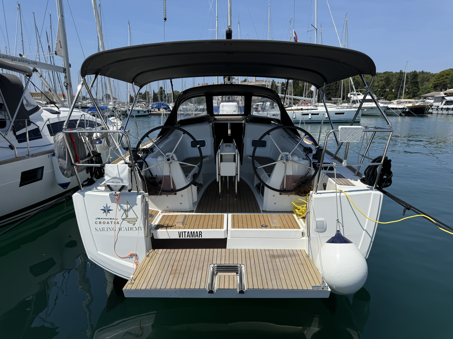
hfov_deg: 71.6
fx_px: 314
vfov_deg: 56.8
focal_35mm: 24
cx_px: 226
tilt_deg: -10.1
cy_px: 170
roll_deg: +0.2
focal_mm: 6.76
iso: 80
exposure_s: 1/6711
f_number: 1.78
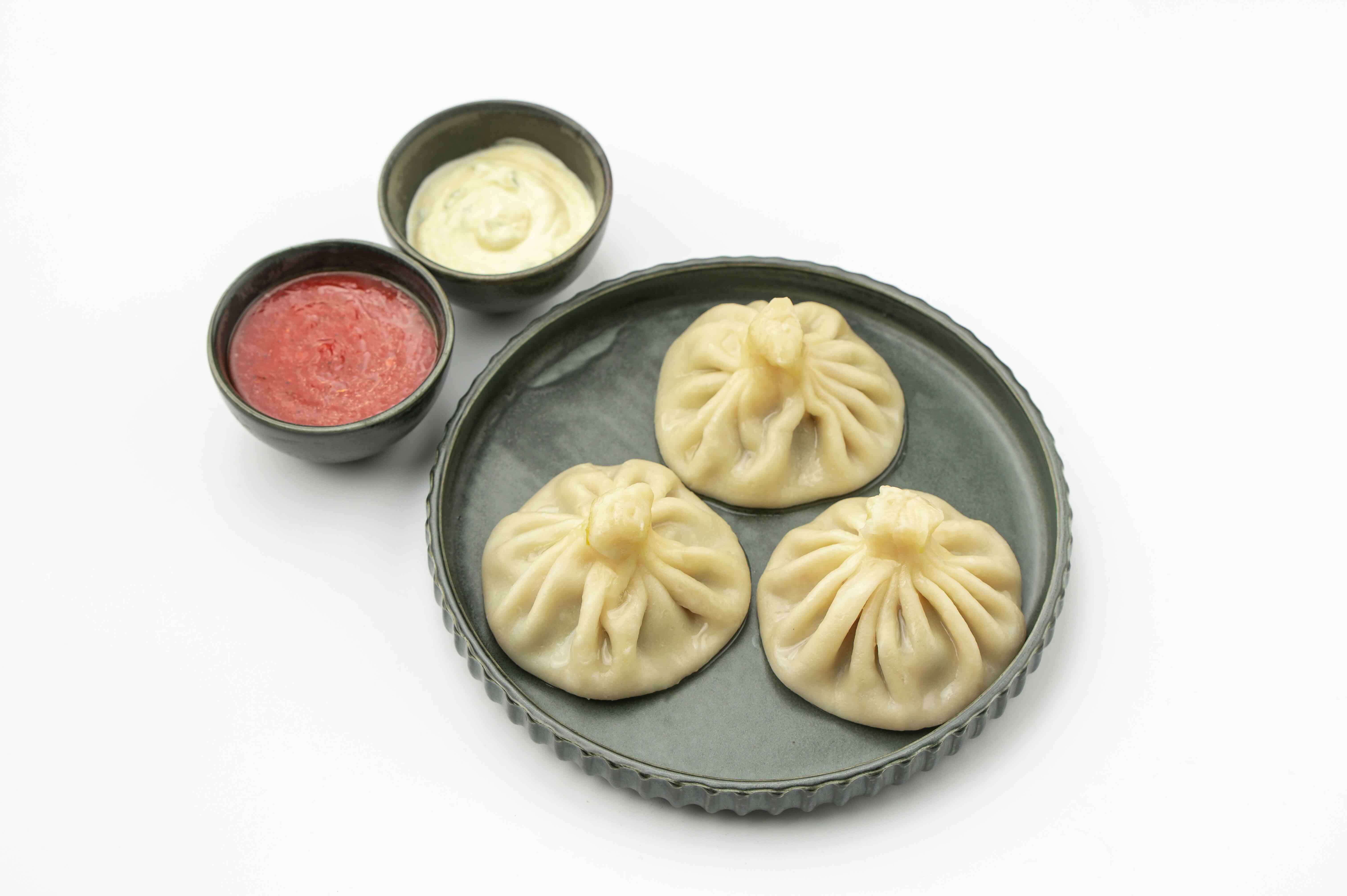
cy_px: 448
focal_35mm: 78
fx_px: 2916
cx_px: 674
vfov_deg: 17.5
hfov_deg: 26.0
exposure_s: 1/200
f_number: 8
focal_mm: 78
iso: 100
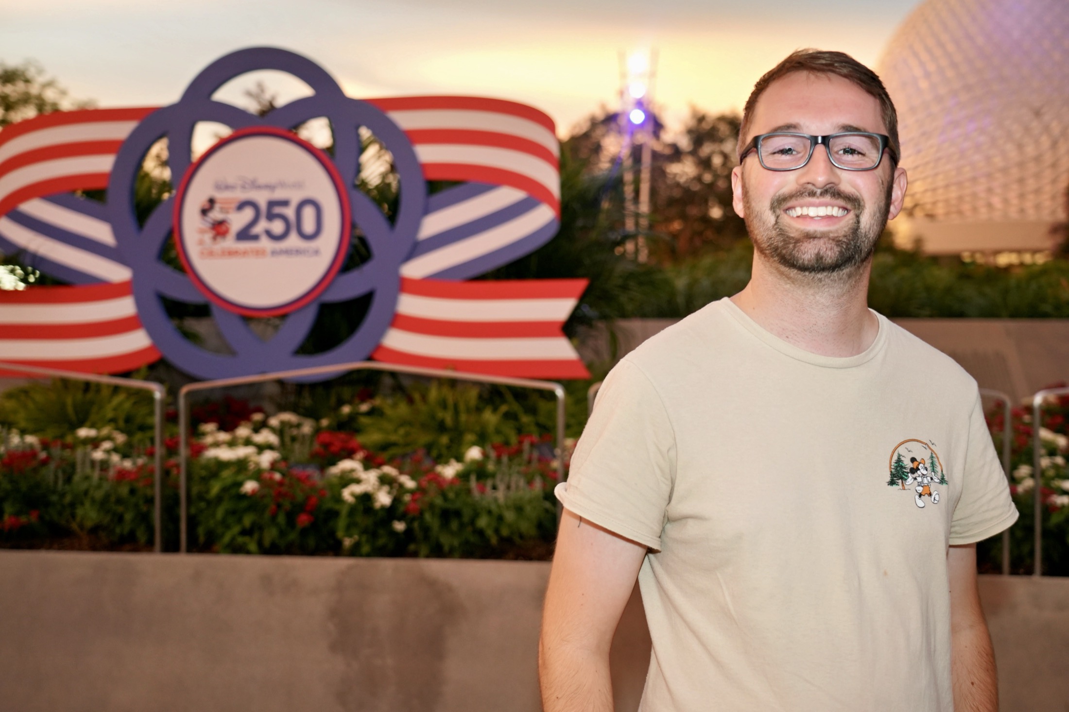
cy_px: 356
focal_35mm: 48
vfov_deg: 28.1
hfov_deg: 41.1
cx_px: 534
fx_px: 1425
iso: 1000
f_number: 4
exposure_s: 1/60
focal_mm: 48
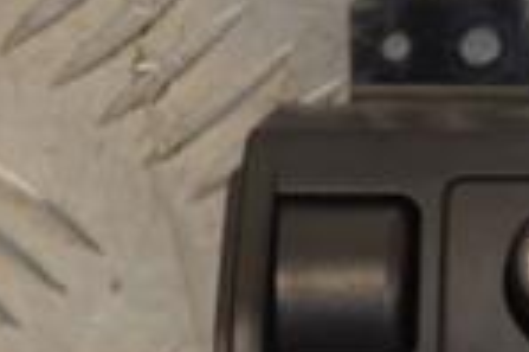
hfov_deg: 4.2
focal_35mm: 483
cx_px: 852
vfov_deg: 2.8
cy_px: 512
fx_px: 7090
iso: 800
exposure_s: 1/160
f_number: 5.3
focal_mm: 80
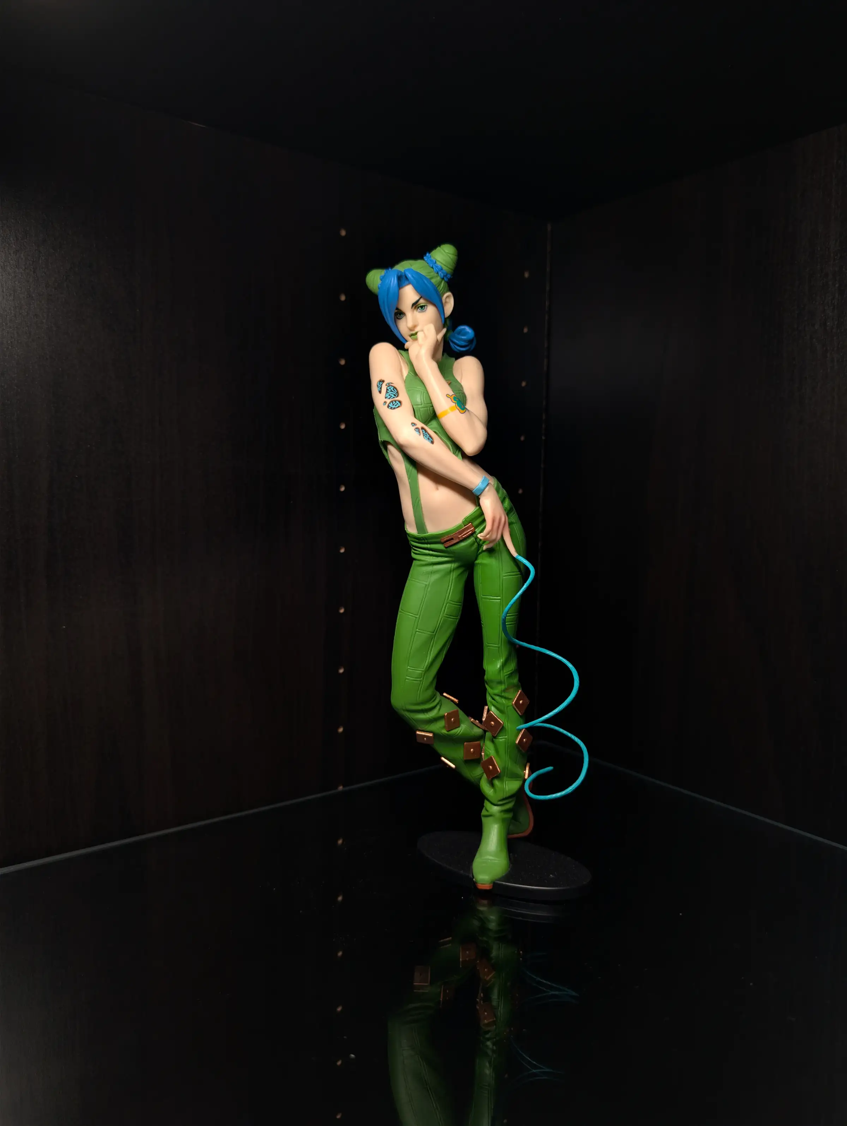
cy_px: 563
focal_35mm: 24
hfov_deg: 56.9
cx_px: 424
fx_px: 781
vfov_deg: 71.5
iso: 46
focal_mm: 6.9
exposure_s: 1/18.2
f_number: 1.68
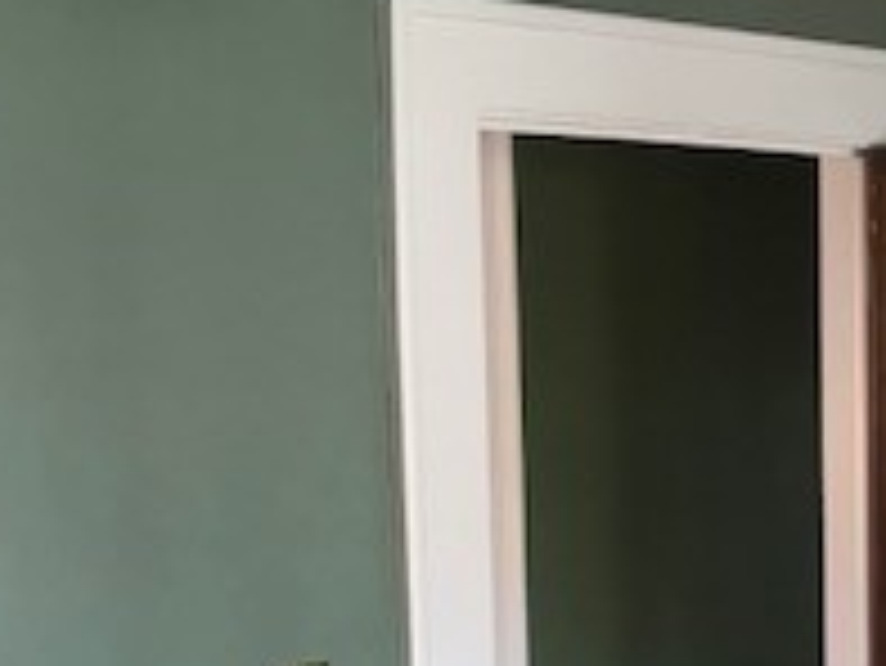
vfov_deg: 16.0
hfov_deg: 20.4
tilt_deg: -4.6
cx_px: 1016
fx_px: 2331
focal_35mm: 91
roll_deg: +0.7
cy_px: 616
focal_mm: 3.99
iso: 40
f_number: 1.8
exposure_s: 1/24
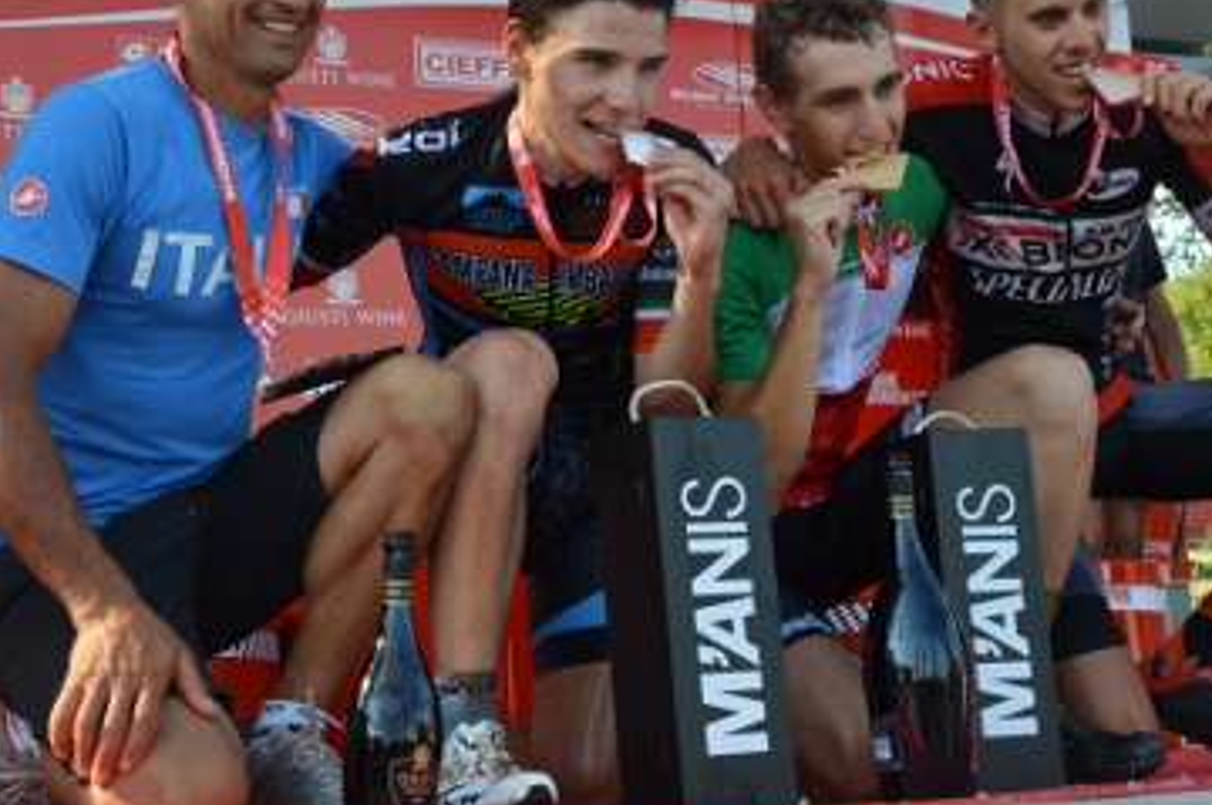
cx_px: 665
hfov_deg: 28.9
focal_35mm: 70
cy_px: 295
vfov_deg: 19.4
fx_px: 2353
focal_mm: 32
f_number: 5.6
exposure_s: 1/125
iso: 125
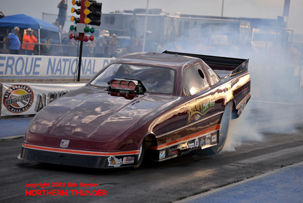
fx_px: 1137
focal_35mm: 135
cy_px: 102
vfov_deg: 10.2
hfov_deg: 15.2
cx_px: 152
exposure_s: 1/1250
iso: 400
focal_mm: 135
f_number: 4.8
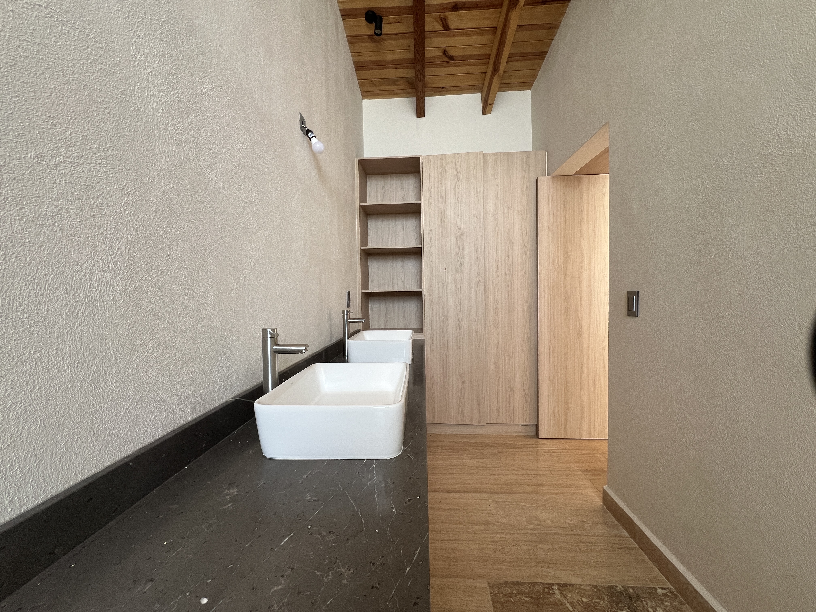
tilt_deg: -2.0
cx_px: 408
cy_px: 306
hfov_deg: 106.2
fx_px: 306
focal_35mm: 13
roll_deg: +0.5
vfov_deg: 89.9
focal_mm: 1.57
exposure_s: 1/99
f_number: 1.8
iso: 125
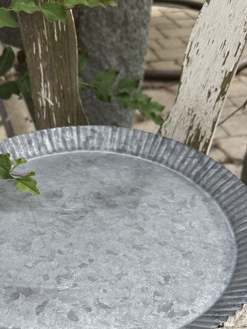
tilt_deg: -45.3
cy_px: 227
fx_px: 371
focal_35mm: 39
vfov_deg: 46.9
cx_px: 92
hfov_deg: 36.6
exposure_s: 1/1026
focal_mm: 6.76
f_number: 1.78
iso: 80
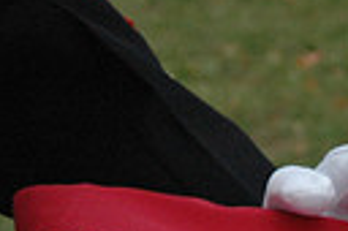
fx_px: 4586
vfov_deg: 2.9
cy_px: 399
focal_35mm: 475
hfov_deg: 4.3
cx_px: 324
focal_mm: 70
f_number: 9
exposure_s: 1/320
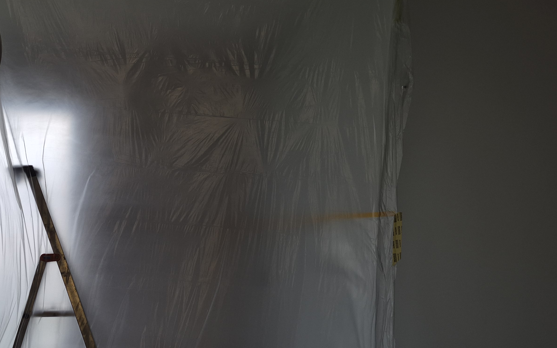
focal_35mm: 41
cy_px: 229
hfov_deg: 46.1
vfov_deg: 31.0
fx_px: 622
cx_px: 125
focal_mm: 5.4
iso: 40
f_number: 1.8
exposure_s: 1/100
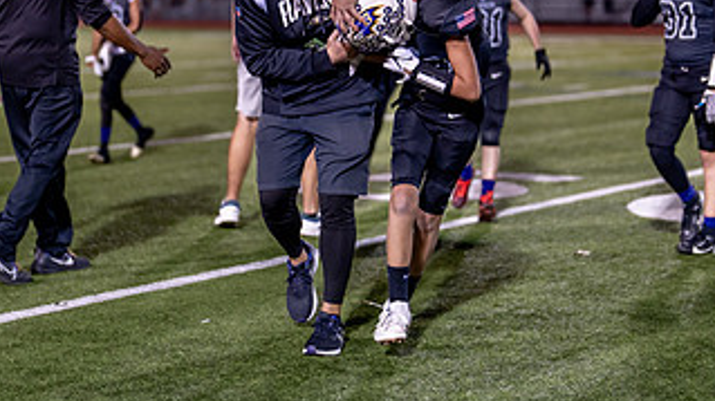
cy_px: 54
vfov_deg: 11.8
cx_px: 359
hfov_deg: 21.0
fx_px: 1933
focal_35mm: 102
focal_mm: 50
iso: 320
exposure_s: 1/500
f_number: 1.2
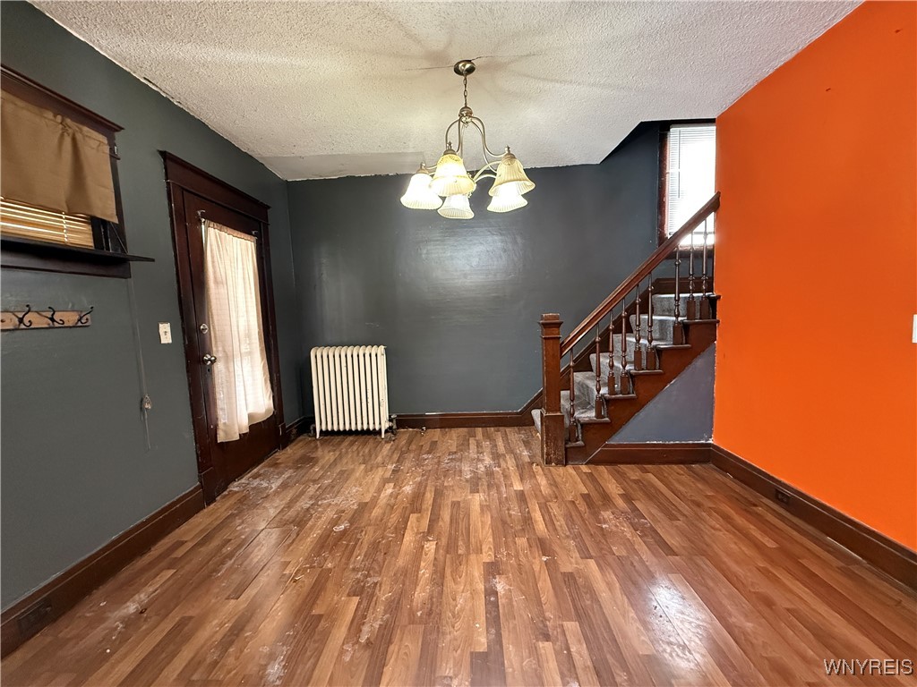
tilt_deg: -4.8
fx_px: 371
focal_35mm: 14
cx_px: 458
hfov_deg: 102.1
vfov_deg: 85.7
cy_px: 344
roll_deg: +2.7
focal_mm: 2.22
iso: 800
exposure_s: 1/60
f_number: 2.2
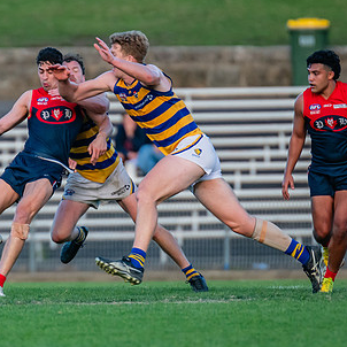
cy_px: 156
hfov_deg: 1.6
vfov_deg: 1.6
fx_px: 12475
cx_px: 28
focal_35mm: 1100
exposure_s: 1/1250
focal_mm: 420
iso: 1000
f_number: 4
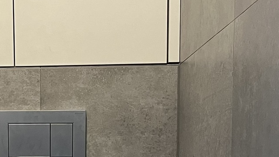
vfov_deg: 12.6
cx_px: 38
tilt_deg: -6.6
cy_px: 242
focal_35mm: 91
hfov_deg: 22.9
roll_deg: +0.6
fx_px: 674
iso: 100
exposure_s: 1/50
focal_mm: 5.1
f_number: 1.6
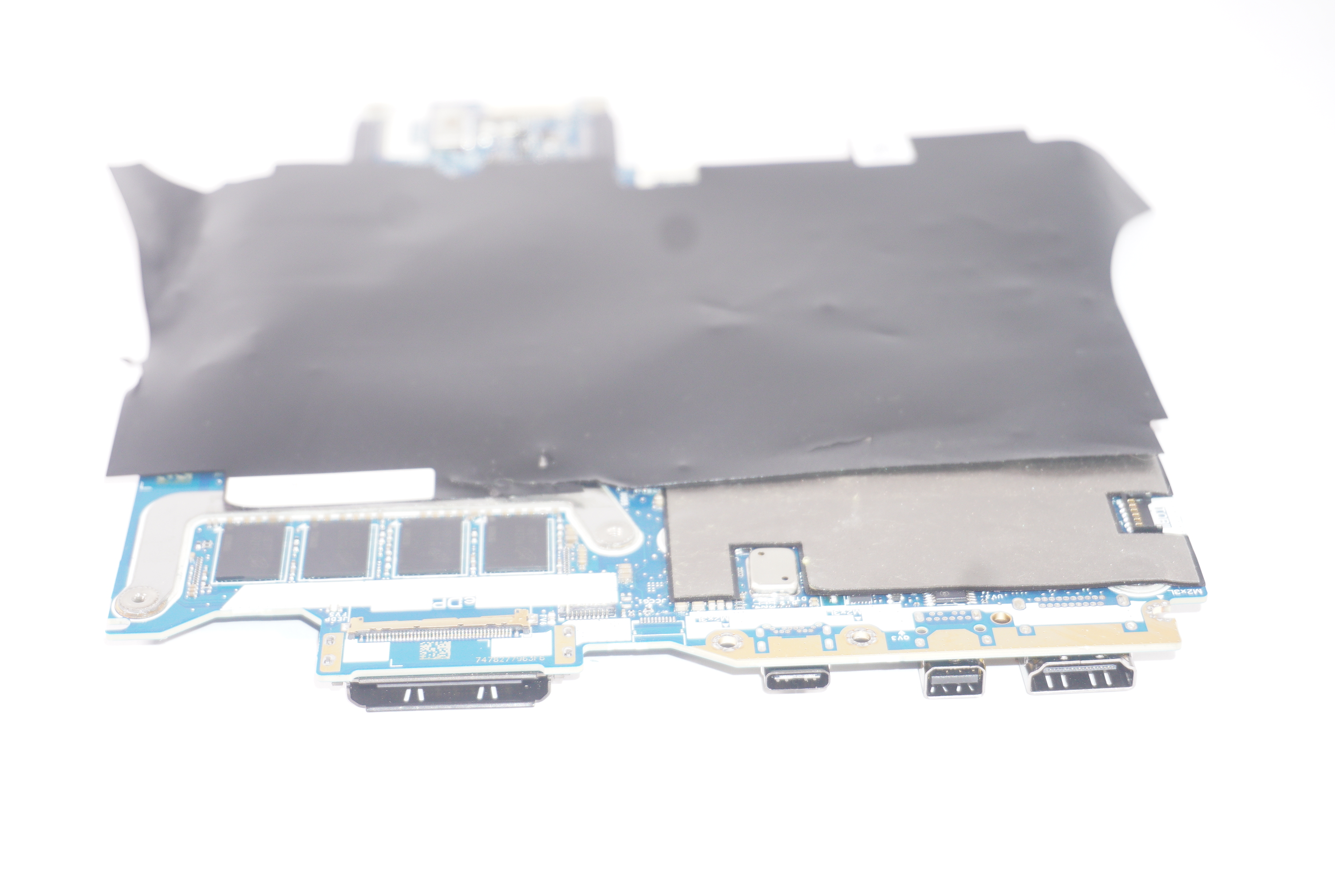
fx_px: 2390
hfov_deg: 31.2
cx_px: 668
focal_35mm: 64
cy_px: 444
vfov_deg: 21.0
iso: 500
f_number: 5.6
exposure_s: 1/160
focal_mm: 43
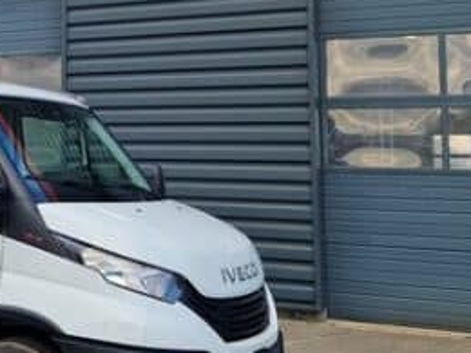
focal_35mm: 68
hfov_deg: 26.0
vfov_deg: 21.4
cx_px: -71
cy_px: 76
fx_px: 925
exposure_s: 1/3559
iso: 50
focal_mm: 5.4
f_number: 1.8
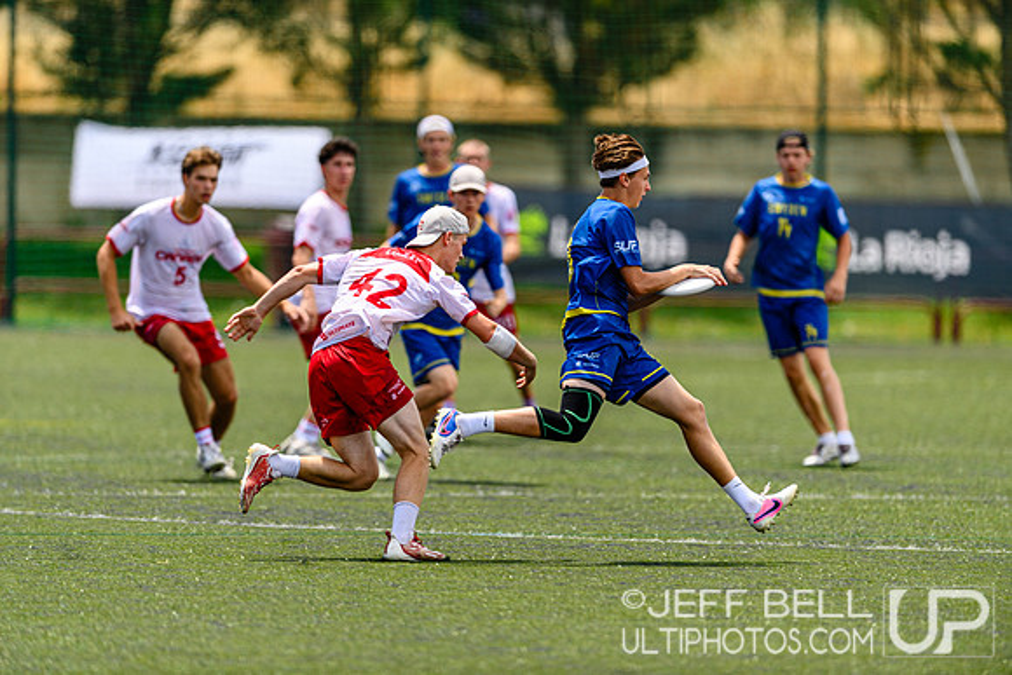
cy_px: 338
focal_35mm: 400
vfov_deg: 3.4
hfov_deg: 5.2
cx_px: 506
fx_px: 11247
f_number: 3.2
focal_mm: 400
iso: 100
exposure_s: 1/1250
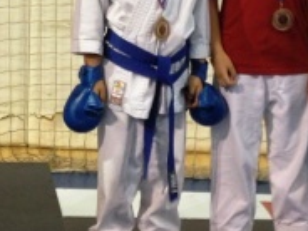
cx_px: -10
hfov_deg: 12.8
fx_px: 1352
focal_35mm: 152
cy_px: -10
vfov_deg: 9.7
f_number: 2.4
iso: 50
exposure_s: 1/24
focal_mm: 4.28
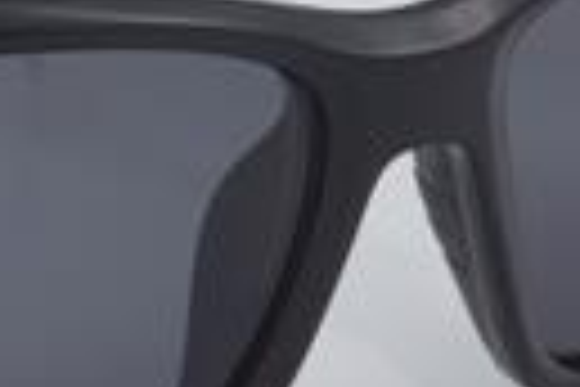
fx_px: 4117
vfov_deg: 5.4
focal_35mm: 256
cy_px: 148
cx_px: 9
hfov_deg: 8.0
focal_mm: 55
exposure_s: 1/4
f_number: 32
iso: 100
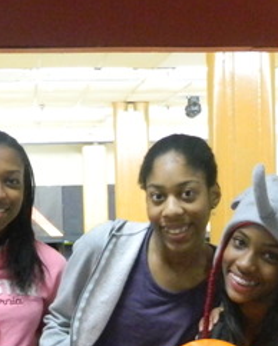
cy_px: 313
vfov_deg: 18.8
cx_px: 169
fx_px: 1027
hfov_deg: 15.4
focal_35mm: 100
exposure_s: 1/13
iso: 640
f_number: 3.2
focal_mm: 5.6
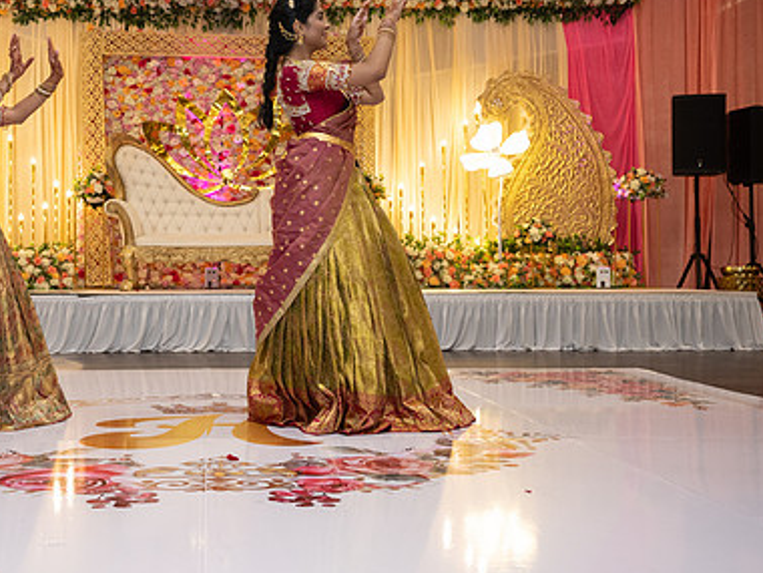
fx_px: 1036
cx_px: 231
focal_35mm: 47
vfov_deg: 30.8
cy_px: 230
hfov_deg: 39.8
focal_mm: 31.5
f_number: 4
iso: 1250
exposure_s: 1/160
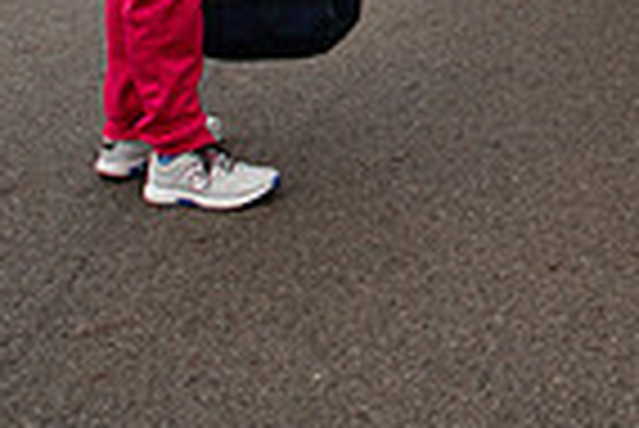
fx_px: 1741
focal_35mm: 98
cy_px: -347
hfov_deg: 17.3
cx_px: 1116
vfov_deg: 12.7
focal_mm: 24
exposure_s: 1/200
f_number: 10
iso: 640
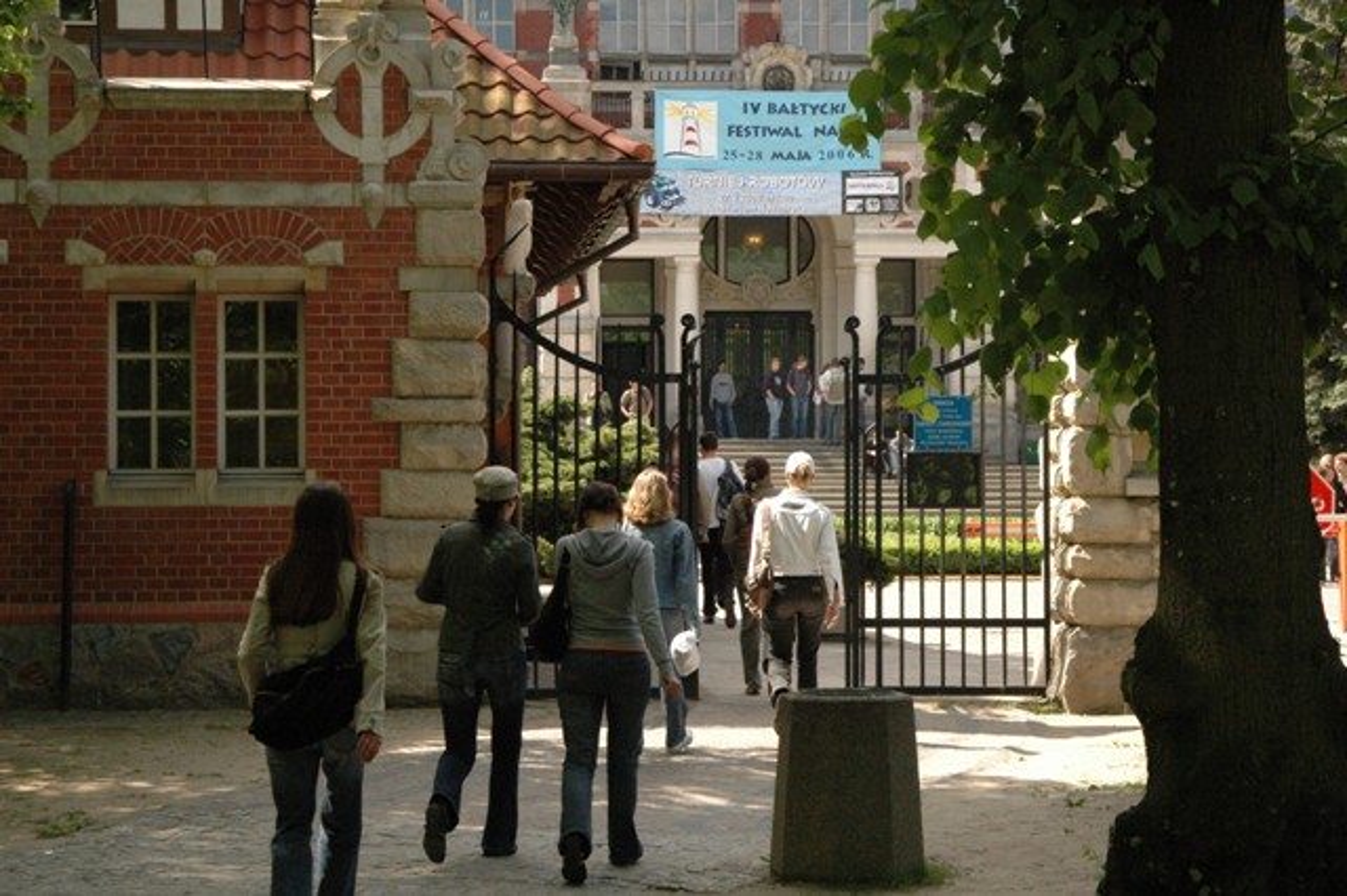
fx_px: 3478
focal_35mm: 93
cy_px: 448
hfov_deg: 21.9
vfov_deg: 14.7
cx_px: 674
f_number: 10
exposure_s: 1/400
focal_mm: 62
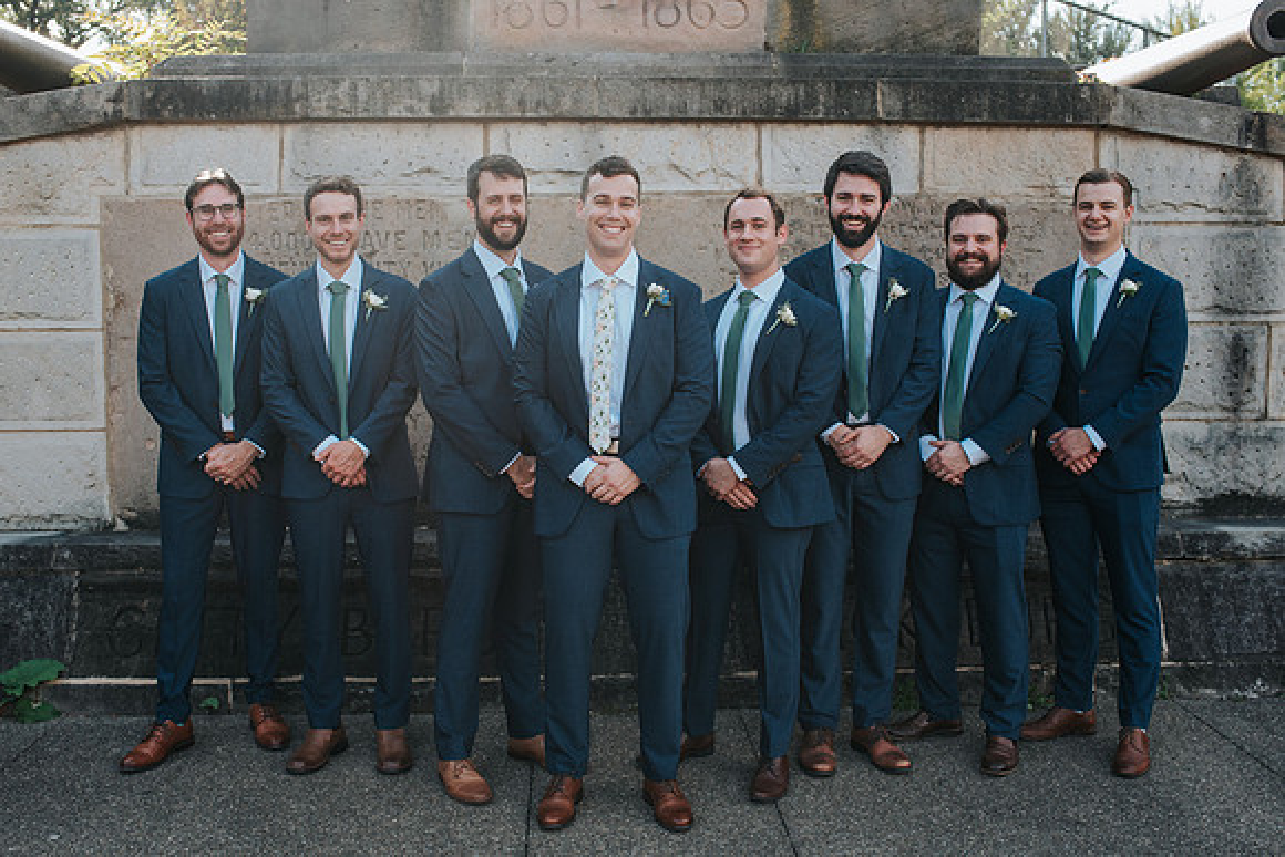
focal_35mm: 38
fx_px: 1346
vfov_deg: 35.3
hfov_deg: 51.0
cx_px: 608
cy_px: 451
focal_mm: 35
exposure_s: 1/1000
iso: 1000
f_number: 4
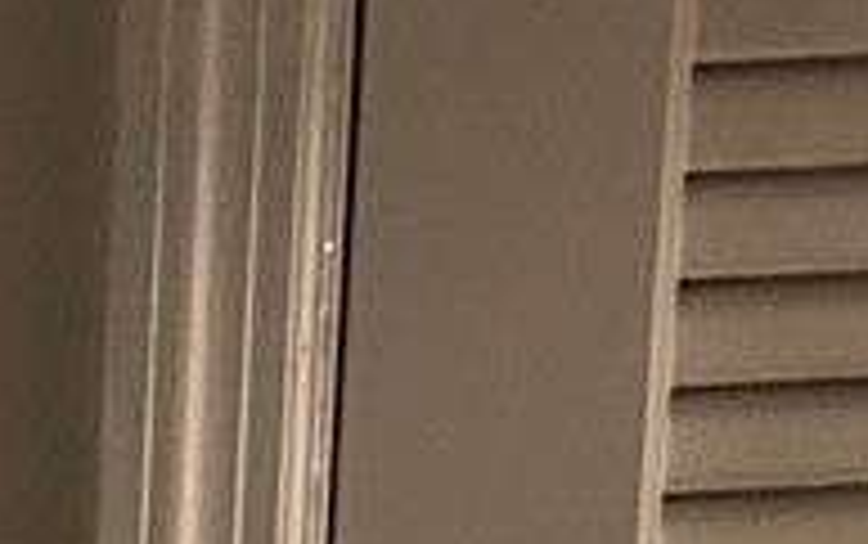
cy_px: 2936
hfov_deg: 8.2
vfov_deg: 4.6
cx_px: -1417
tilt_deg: -14.1
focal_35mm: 228
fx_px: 5398
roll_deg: +1.3
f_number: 1.5
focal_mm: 5.7
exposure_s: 1/120
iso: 125
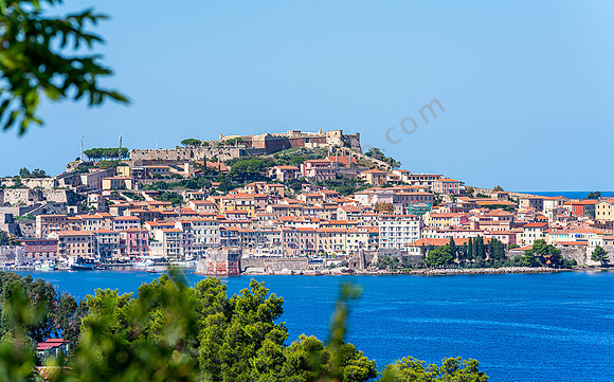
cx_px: 307
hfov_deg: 10.2
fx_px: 3435
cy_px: 177
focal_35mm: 206
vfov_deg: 6.4
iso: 100
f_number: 8
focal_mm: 200
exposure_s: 1/500
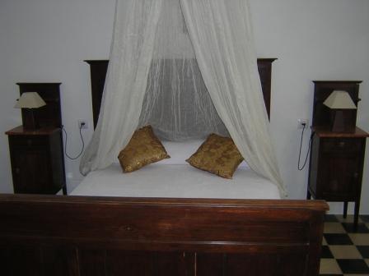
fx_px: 384
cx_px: 184
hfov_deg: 51.4
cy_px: 138
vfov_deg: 39.7
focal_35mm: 36
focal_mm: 4.7
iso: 119
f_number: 2.6
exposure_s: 1/60.1
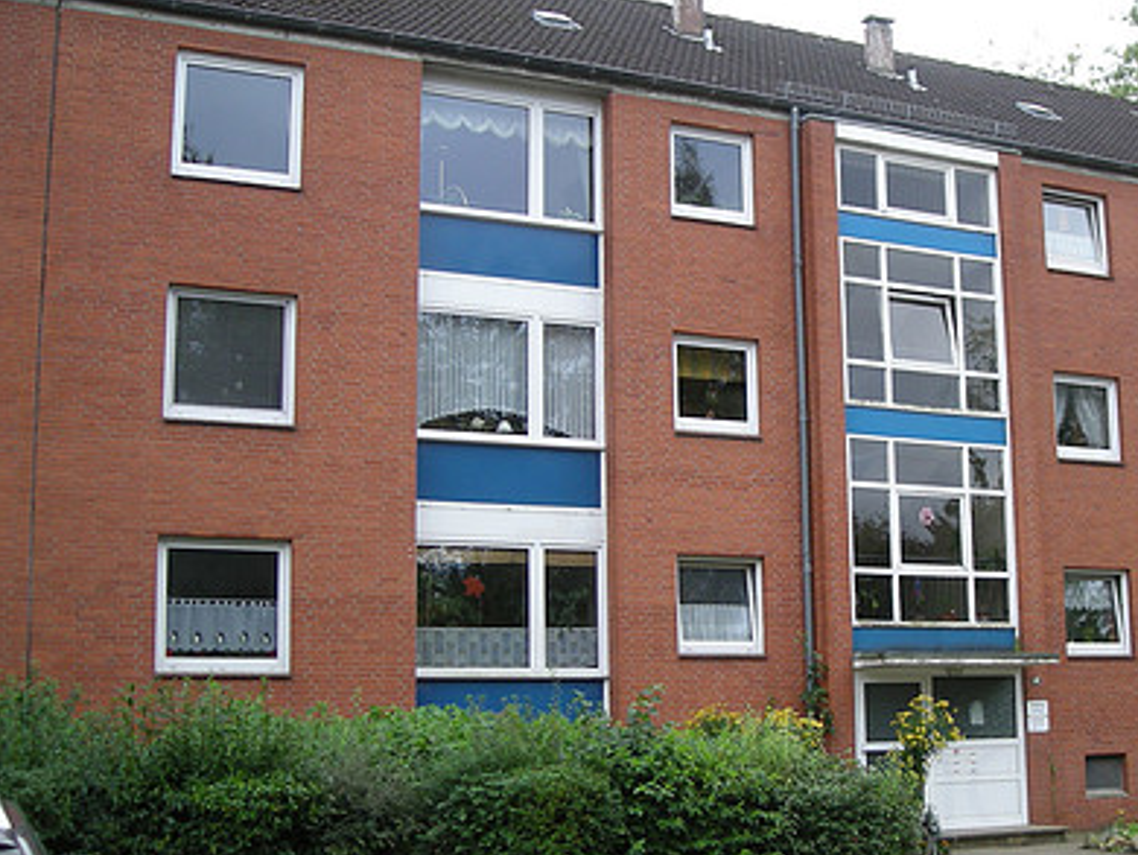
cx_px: 770
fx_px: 1711
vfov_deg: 28.0
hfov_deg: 36.4
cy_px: 468
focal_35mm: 52
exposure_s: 1/125
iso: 68
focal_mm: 5.7
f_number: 2.8
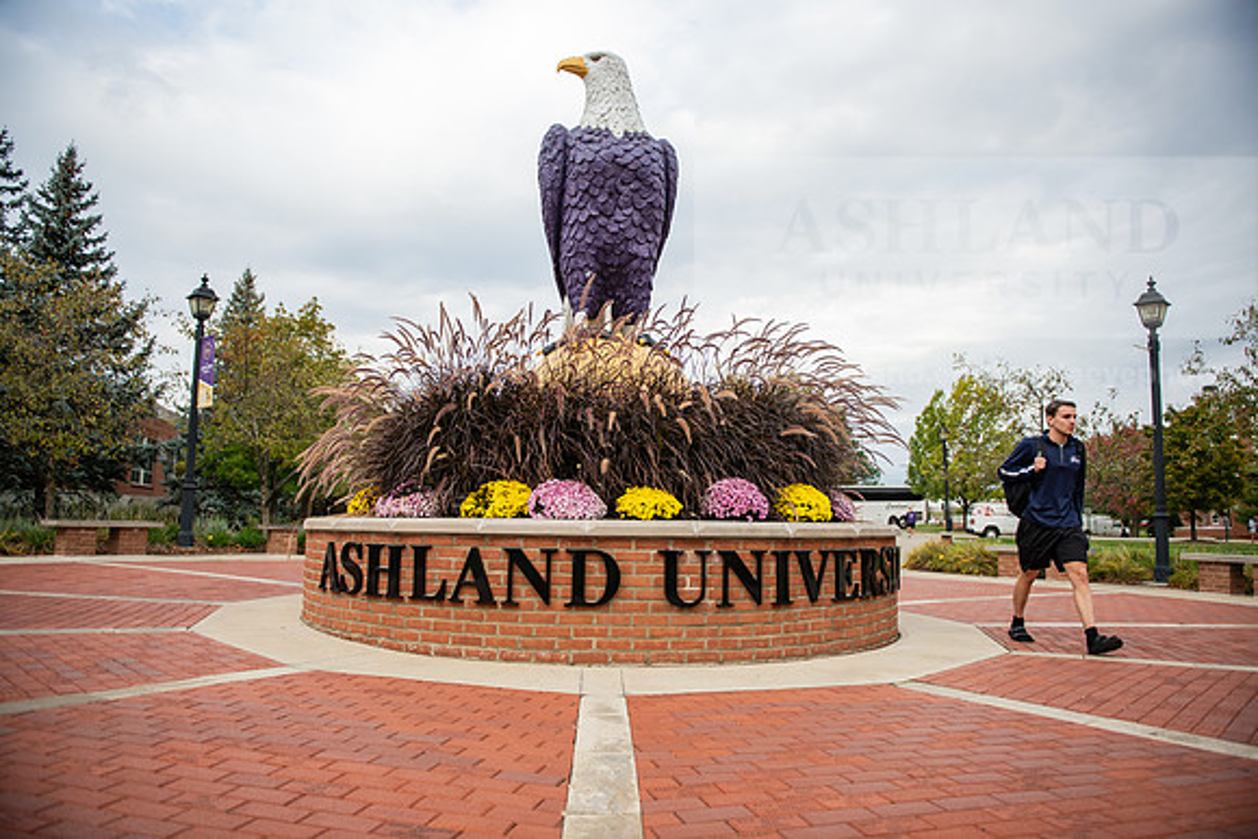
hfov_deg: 73.7
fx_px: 839
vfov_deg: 53.2
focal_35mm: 24
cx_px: 629
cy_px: 420
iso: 125
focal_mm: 24
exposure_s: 1/400
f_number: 2.8
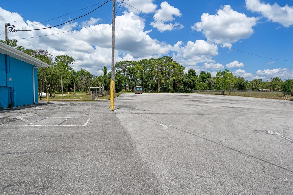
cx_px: 146
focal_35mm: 19
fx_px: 155
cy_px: 98
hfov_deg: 86.9
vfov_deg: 64.5
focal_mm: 19
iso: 320
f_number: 8
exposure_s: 1/1600
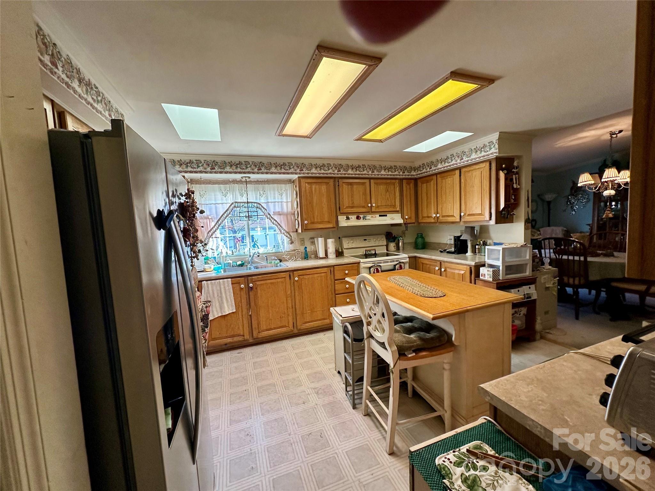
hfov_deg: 102.1
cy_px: 246
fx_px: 265
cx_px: 328
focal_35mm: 14
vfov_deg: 85.7
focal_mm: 2.22
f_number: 2.2
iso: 125
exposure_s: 1/120
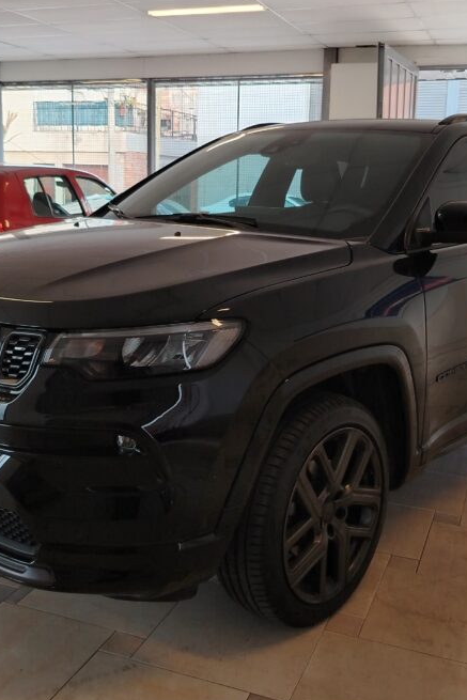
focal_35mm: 39
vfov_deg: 49.4
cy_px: 301
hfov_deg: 34.2
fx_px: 758
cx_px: 225
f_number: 1.75
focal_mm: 5.25
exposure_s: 1/50
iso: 244
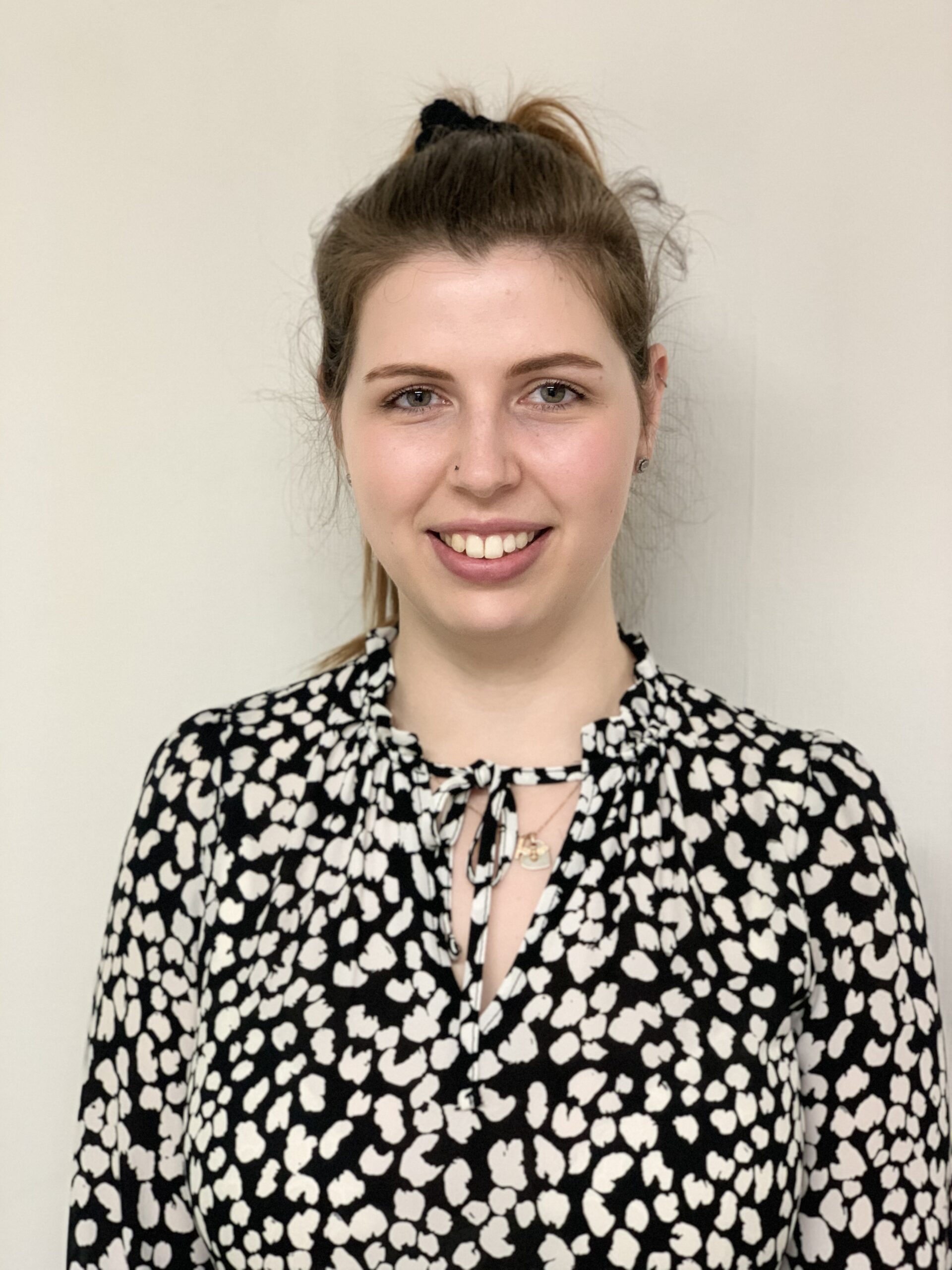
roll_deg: -0.7
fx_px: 1907
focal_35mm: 52
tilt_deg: -7.8
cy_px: 635
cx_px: 476
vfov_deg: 36.8
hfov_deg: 28.0
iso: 160
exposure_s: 1/50
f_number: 2.4
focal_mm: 6
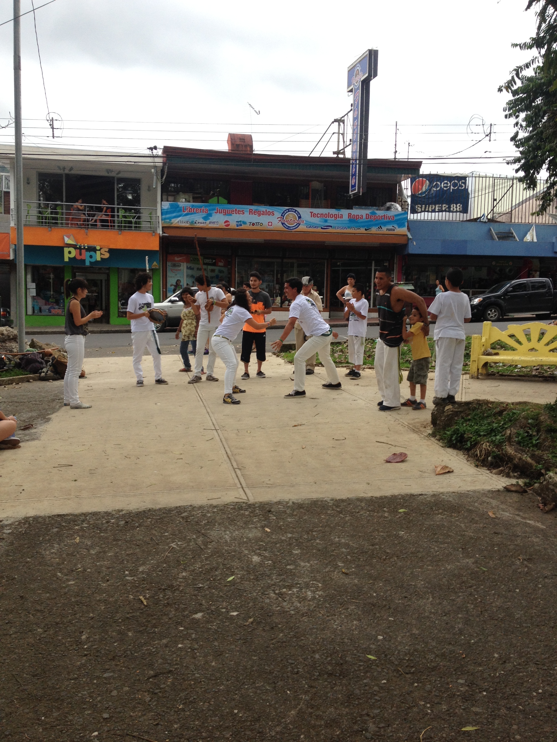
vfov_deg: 52.6
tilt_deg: -7.2
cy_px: 371
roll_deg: +0.5
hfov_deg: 40.7
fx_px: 751
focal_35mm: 35
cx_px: 278
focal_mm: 4.28
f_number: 2.4
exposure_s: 1/174
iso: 50
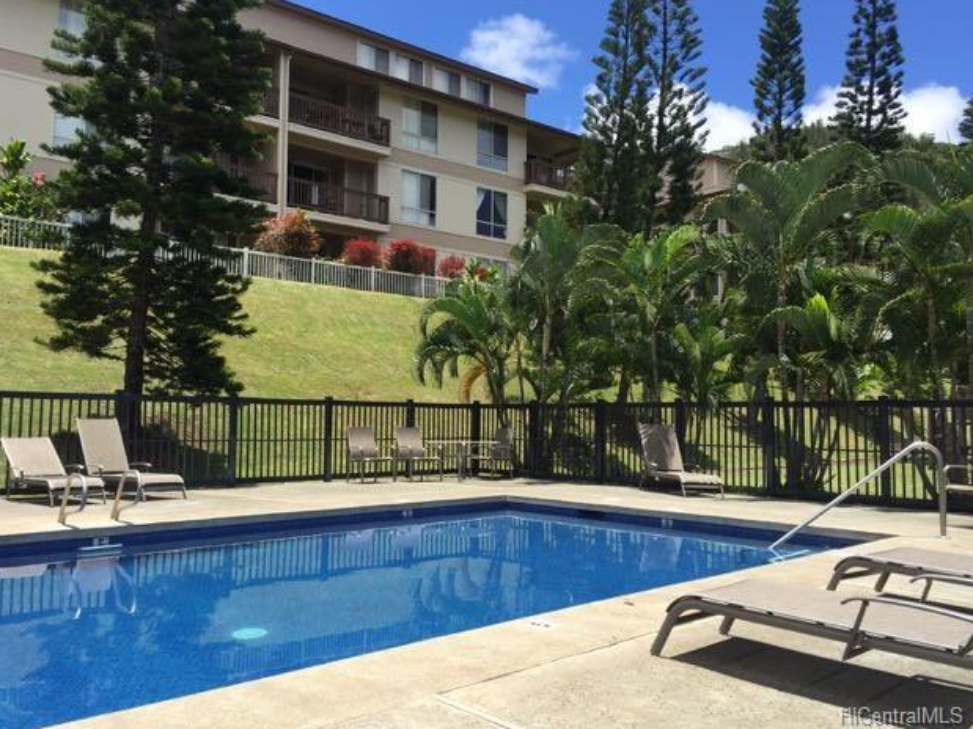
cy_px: 354
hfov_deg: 60.0
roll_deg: -2.2
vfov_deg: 46.8
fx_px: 843
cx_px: 473
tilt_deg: +4.2
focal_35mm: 30
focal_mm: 4.15
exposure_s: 1/1464
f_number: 2.2
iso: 32
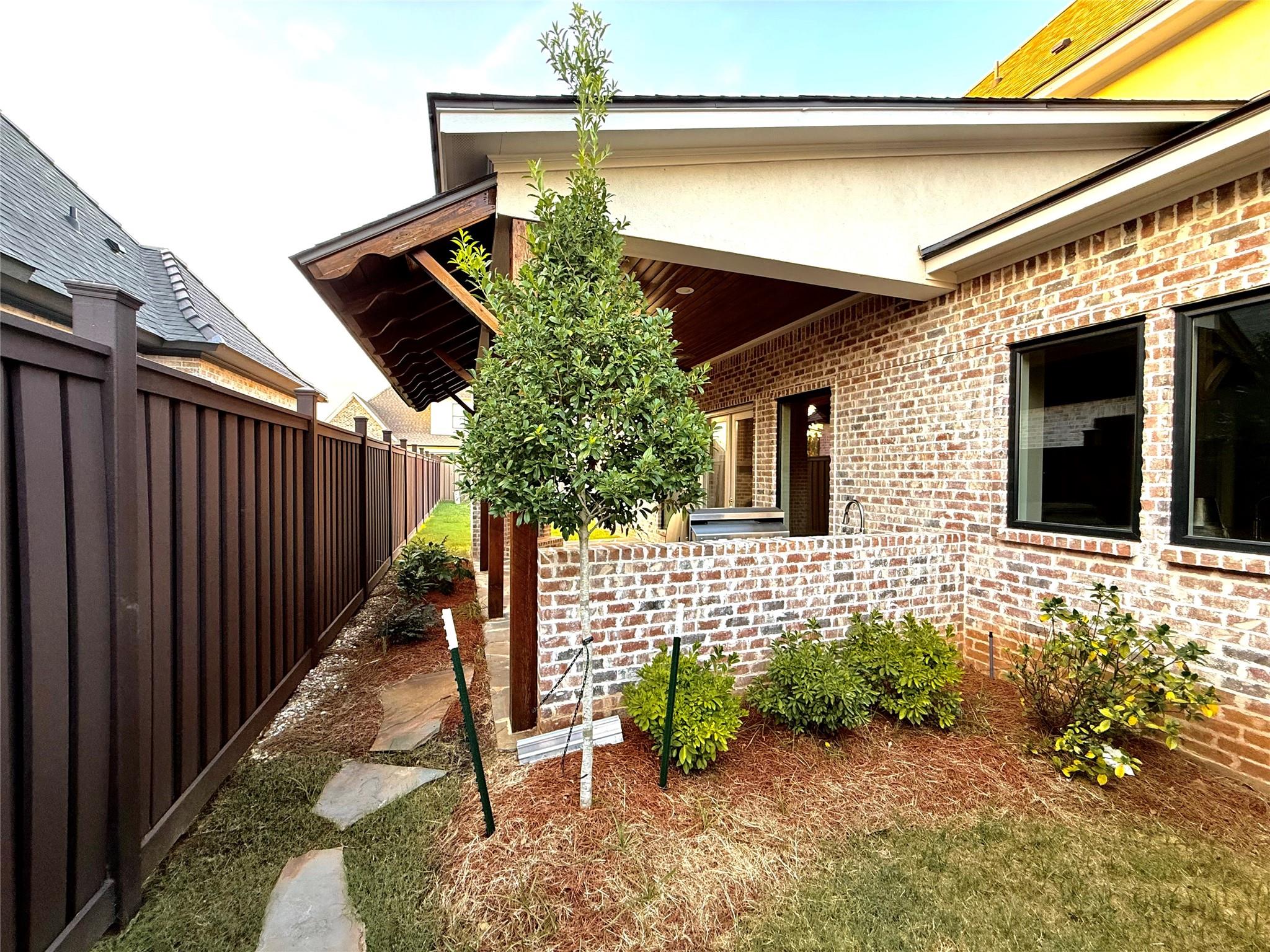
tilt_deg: -0.2
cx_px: 635
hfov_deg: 102.1
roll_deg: -0.4
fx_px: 514
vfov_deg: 85.7
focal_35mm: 14
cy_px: 476
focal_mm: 2.22
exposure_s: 1/99
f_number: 2.2
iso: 200
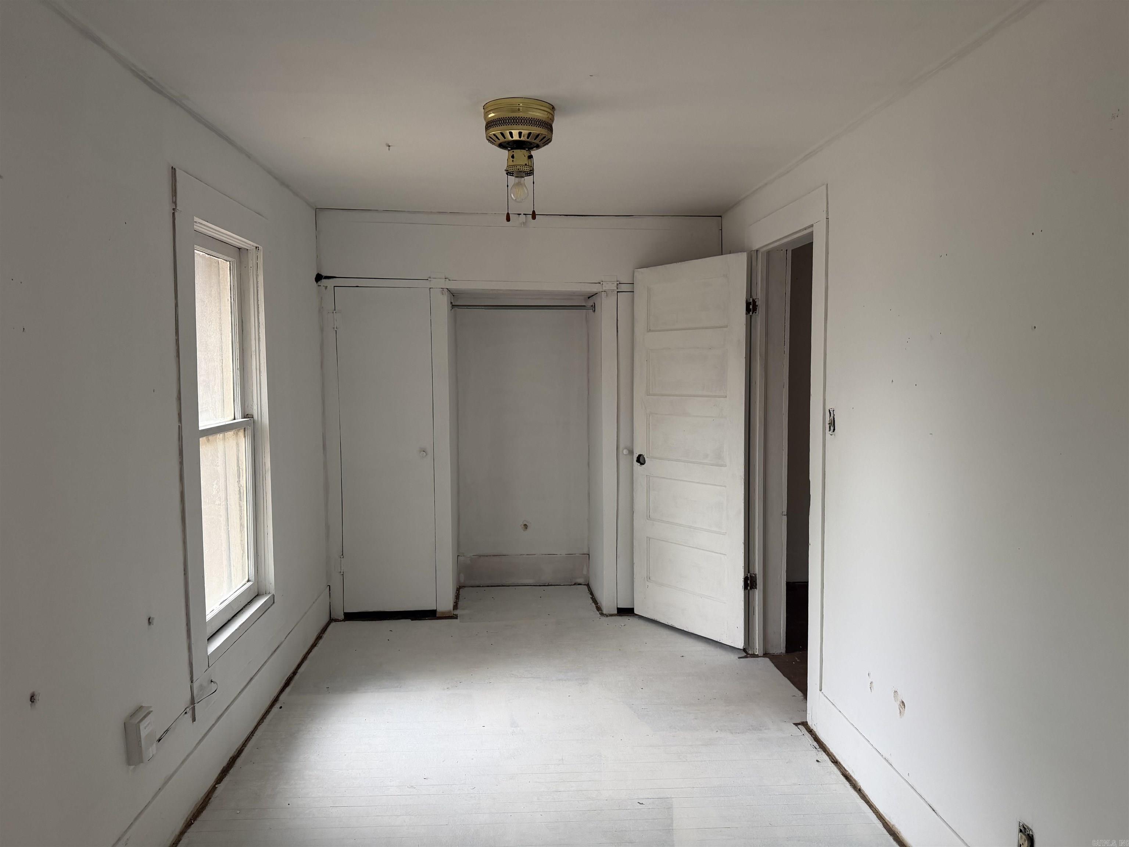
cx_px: 564
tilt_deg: -4.2
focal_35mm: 24
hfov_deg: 71.6
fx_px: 783
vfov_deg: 56.8
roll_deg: +0.2
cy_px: 424
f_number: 1.78
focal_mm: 6.76
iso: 200
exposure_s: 1/77
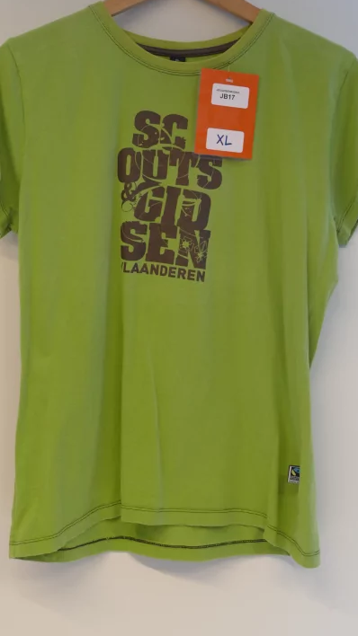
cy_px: 284
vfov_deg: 36.0
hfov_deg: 20.7
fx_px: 979
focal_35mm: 58
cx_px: 182
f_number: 3.3
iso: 500
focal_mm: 17.83
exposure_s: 1/80
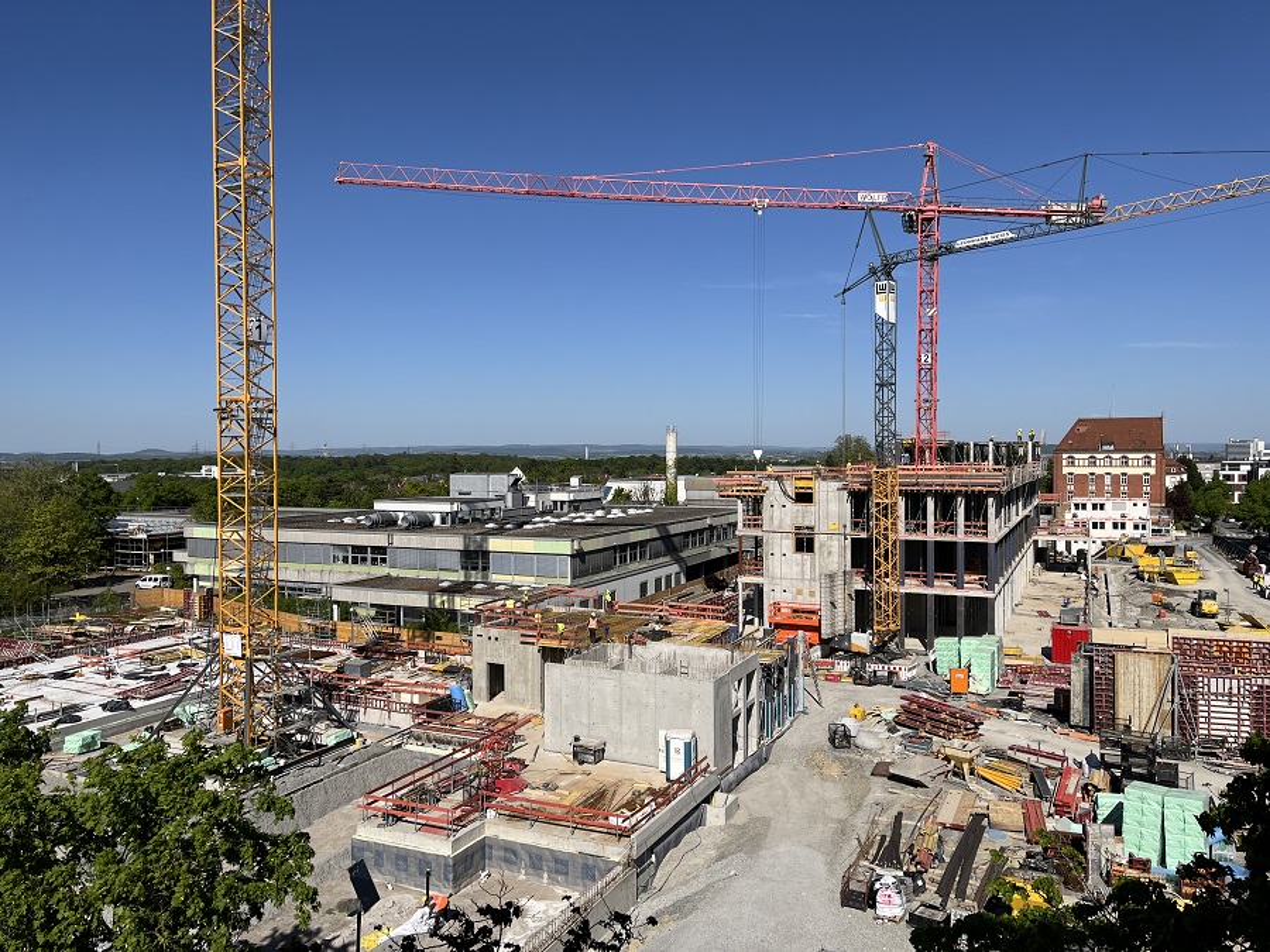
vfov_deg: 53.1
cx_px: 635
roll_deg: +0.4
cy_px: 476
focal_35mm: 26
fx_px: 954
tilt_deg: -1.5
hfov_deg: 67.3
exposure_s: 1/6494
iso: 50
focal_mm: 5.1
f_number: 1.6
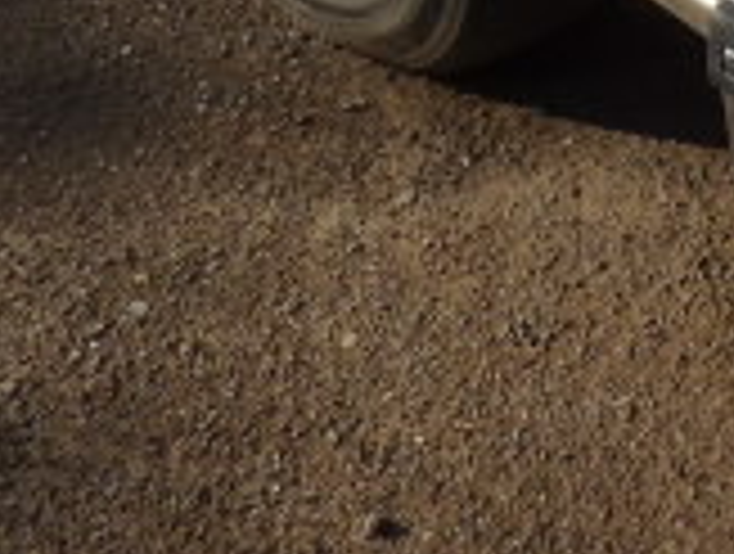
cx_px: 748
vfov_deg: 13.7
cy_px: -518
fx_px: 1998
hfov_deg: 20.1
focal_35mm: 94
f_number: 5.6
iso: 100
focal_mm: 4.3
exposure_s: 1/392
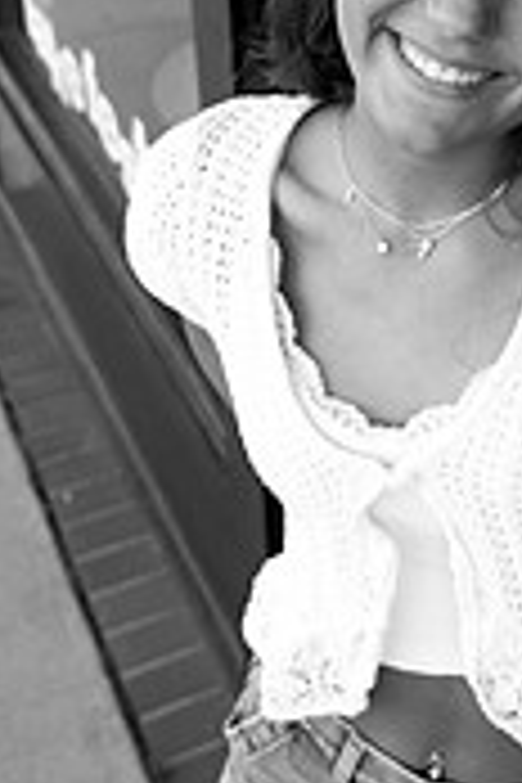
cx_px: 475
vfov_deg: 31.9
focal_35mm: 62
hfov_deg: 21.4
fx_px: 1348
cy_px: 220
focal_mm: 24
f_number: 4
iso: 1600
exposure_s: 1/1250
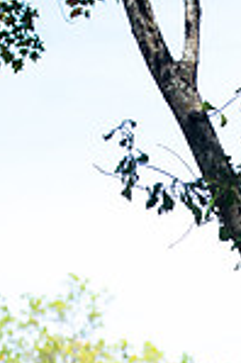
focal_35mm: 236
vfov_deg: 8.6
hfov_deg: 5.8
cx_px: 256
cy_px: 470
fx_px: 2375
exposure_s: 1/1600
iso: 400
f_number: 2.8
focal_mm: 78
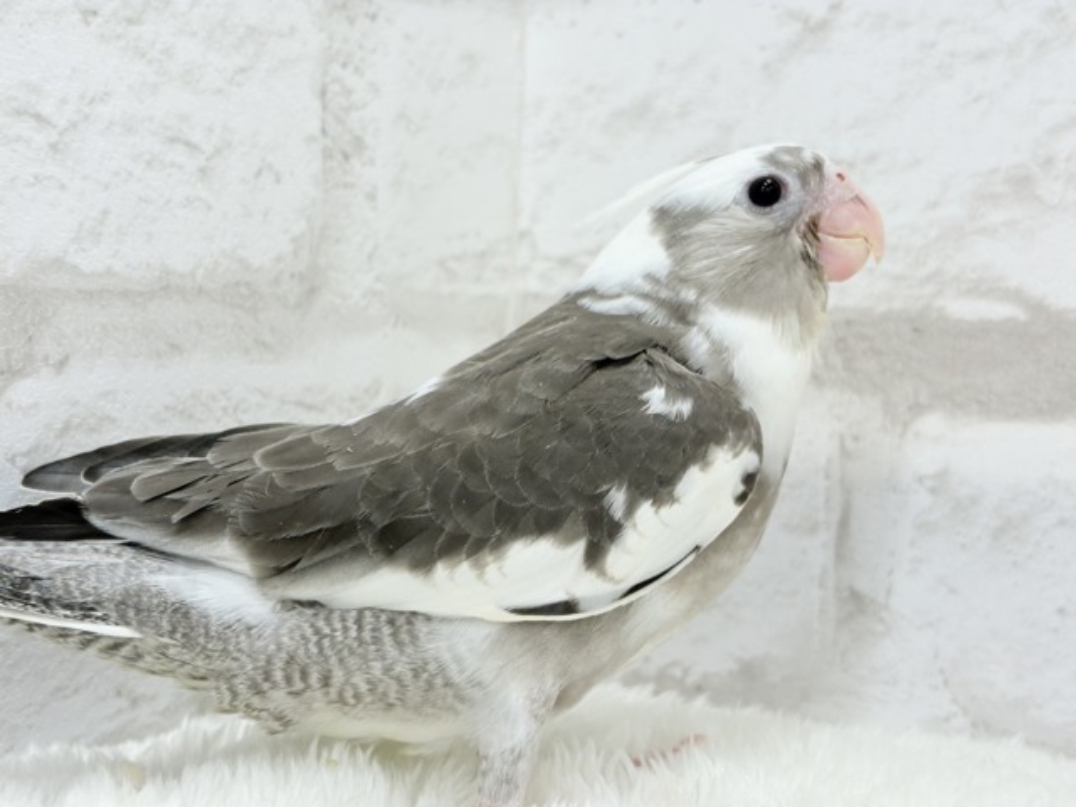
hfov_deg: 36.8
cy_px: 404
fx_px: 1616
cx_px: 538
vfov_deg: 28.0
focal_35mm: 52
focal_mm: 5.96
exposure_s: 1/100
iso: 80
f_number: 1.6
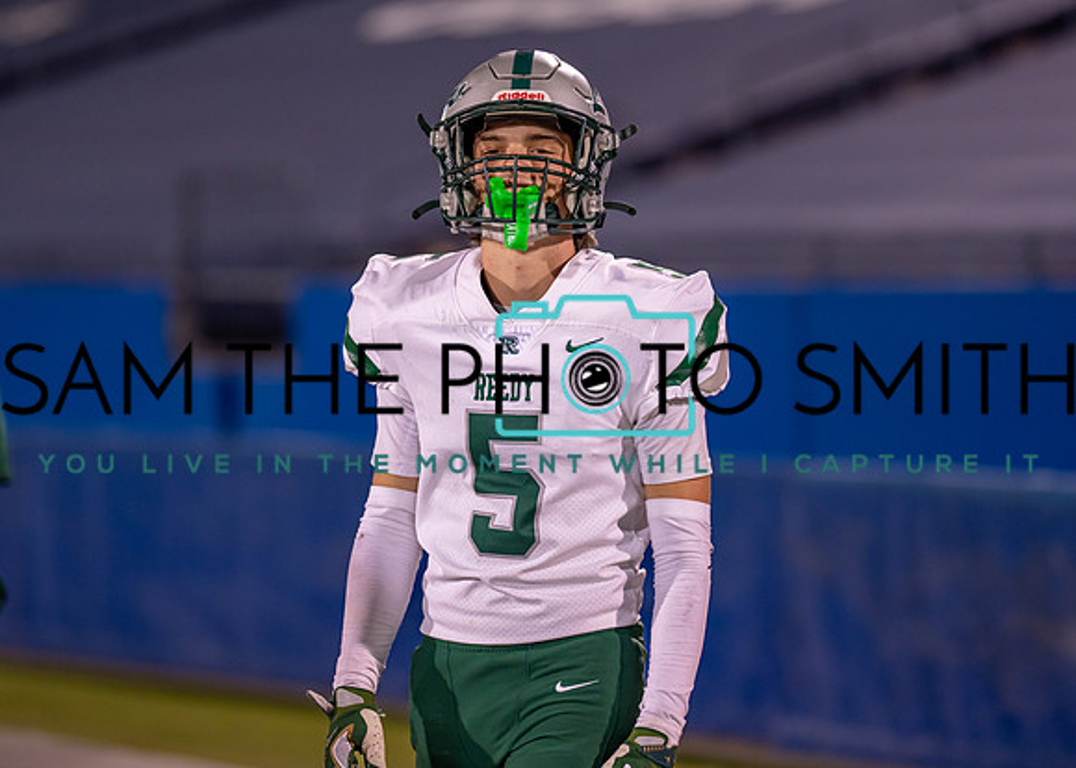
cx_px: 519
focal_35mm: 174
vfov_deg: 8.2
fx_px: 5325
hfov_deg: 11.5
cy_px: 306
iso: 1000
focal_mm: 135
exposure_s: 1/1600
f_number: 1.8
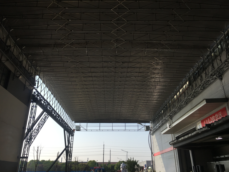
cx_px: 114
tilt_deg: +22.9
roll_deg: -0.5
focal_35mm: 29
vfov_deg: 48.2
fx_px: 192
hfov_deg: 61.7
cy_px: 86
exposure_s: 1/1131
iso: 25
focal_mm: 4.15
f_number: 2.2
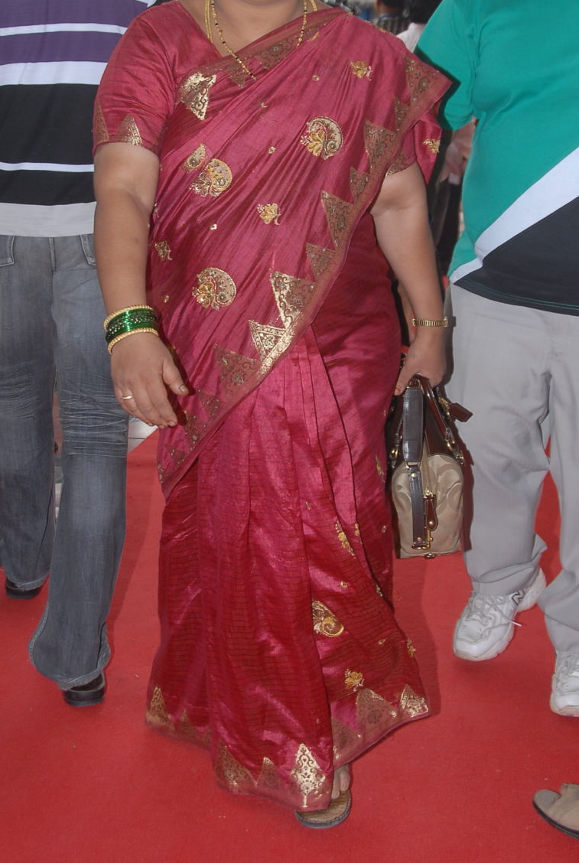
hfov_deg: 22.1
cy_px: 311
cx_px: 294
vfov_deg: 32.3
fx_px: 1482
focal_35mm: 62
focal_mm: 29
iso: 200
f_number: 5.6
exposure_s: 1/125
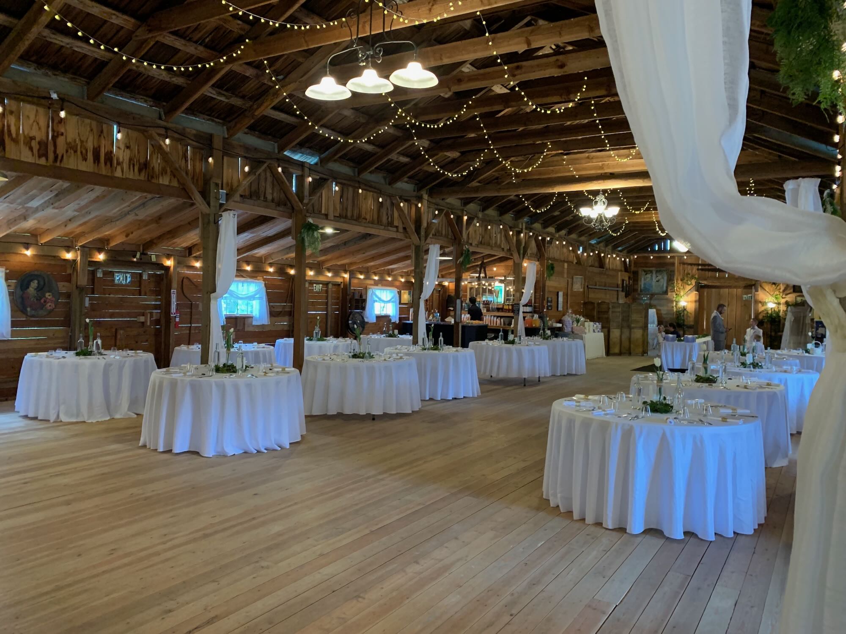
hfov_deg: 67.3
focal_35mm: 26
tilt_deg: +0.5
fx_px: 635
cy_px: 317
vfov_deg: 53.1
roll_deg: -1.9
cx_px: 423
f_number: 1.8
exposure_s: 1/40
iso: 320
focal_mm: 4.25
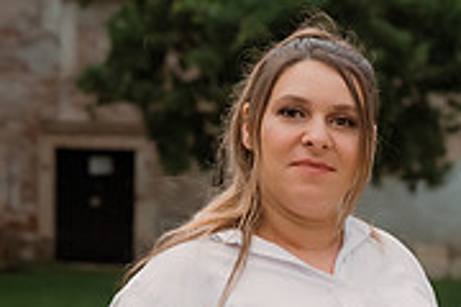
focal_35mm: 194
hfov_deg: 10.6
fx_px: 2484
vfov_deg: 7.0
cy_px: 329
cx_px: 387
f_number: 3.2
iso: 2000
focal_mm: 58
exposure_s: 1/320
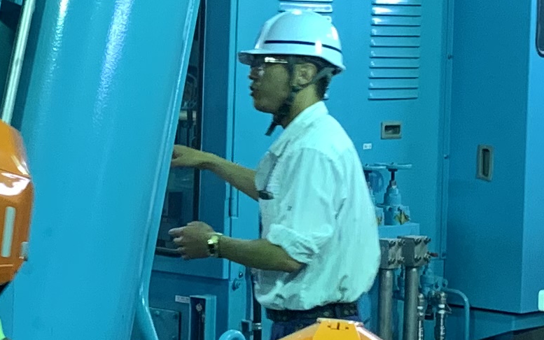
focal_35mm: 143
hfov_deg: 14.3
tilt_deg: +0.1
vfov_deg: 9.2
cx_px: -61
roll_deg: -2.0
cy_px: 90
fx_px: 2121
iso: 100
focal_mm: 4.25
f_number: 1.8
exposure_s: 1/60
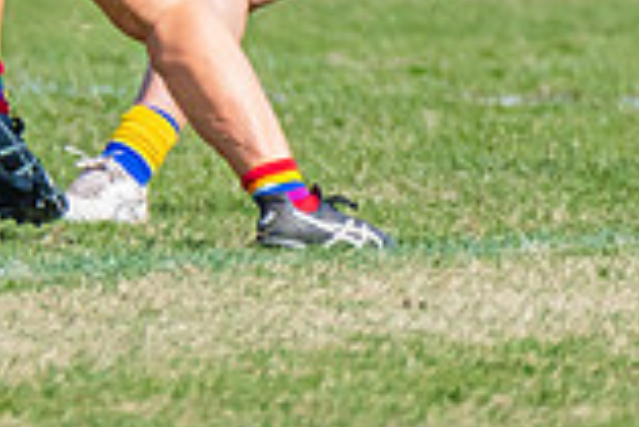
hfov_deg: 0.6
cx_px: -38
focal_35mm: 3447
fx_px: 61239
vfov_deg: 0.4
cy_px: -233
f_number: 9
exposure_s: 1/1600
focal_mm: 600
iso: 800
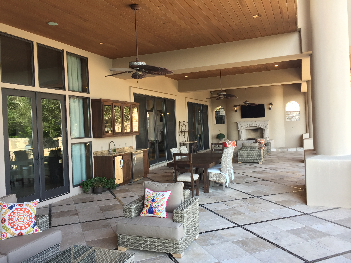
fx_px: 294
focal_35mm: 29
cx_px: 176
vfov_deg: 48.2
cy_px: 132
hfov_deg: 61.7
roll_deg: +1.7
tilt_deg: -0.4
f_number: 2.2
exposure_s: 1/120
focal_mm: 4.15
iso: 40
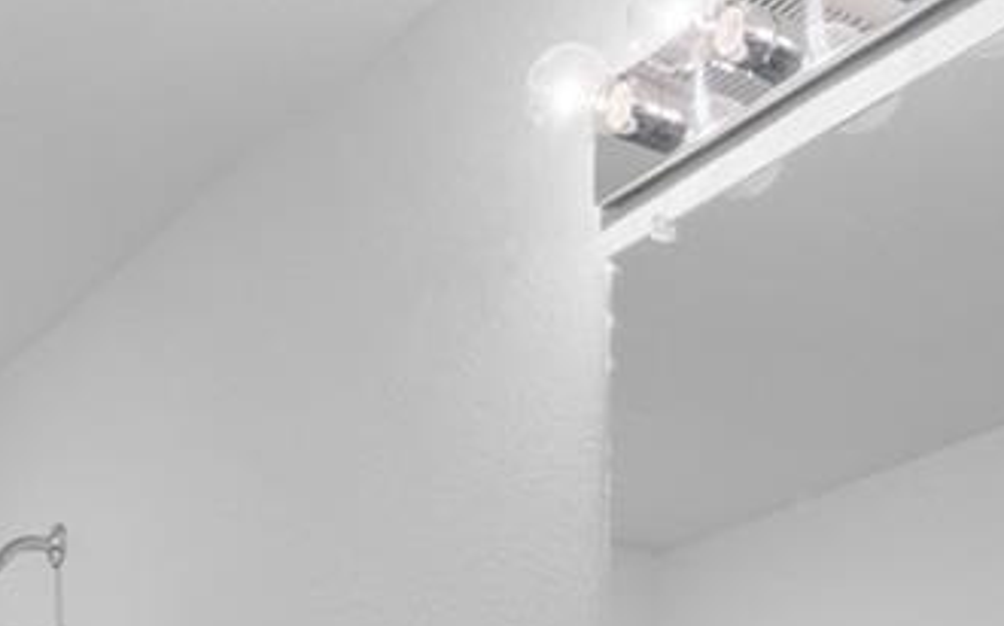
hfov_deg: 26.1
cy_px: 1170
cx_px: 432
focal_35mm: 79
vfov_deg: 14.3
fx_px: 2161
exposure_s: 1/8
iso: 1250
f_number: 8
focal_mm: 16
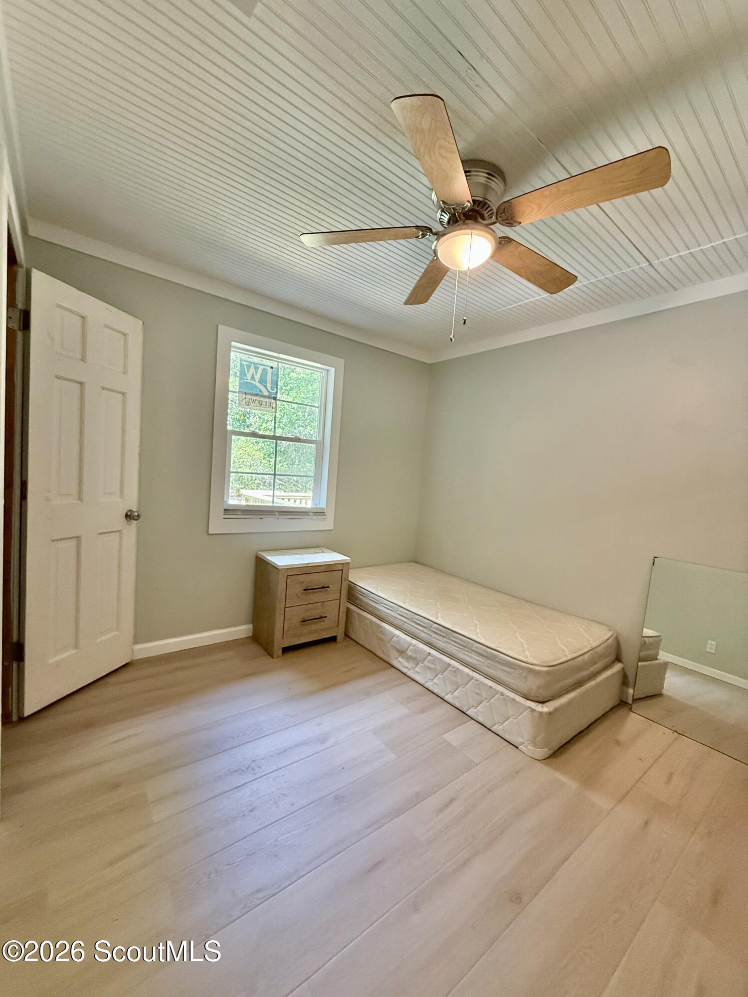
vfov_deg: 102.1
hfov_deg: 85.7
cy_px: 498
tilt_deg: -1.8
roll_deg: -3.6
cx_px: 374
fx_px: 403
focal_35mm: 14
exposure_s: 1/120
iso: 400
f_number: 2.2
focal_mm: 2.22
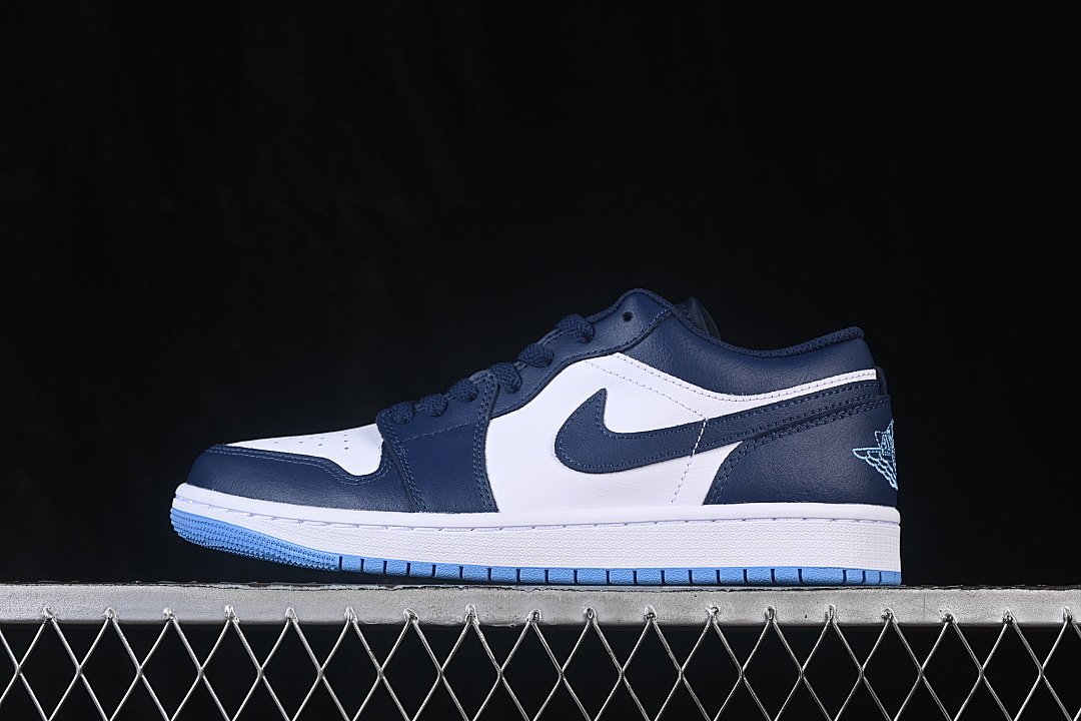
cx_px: 540
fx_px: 2252
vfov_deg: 18.2
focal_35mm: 75
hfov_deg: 27.0
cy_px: 360
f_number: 8
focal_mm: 50
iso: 160
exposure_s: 1/80
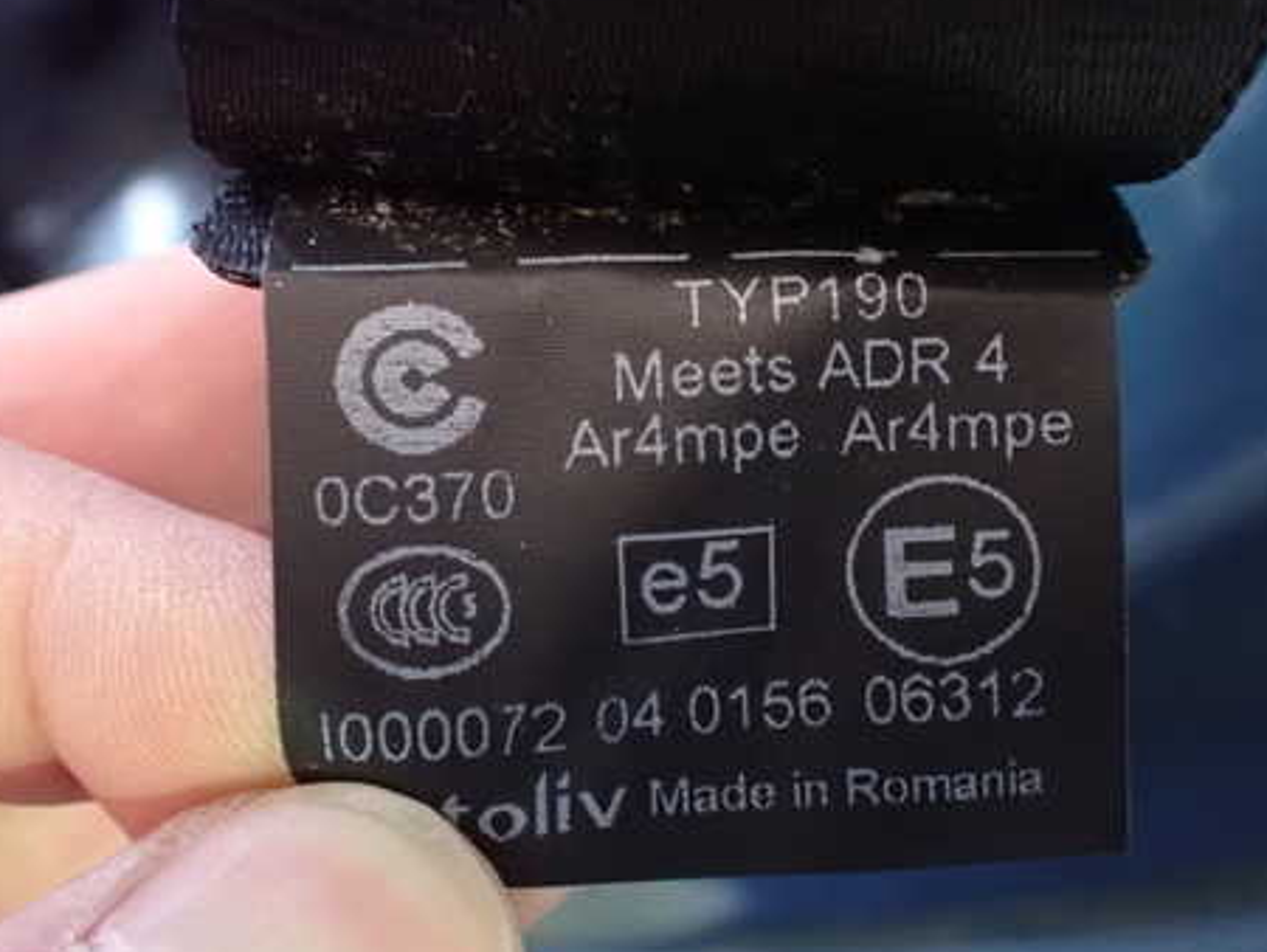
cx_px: 735
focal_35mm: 40
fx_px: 1465
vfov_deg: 35.9
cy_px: 544
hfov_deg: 46.6
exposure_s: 1/30
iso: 1600
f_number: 2.3
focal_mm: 5.4
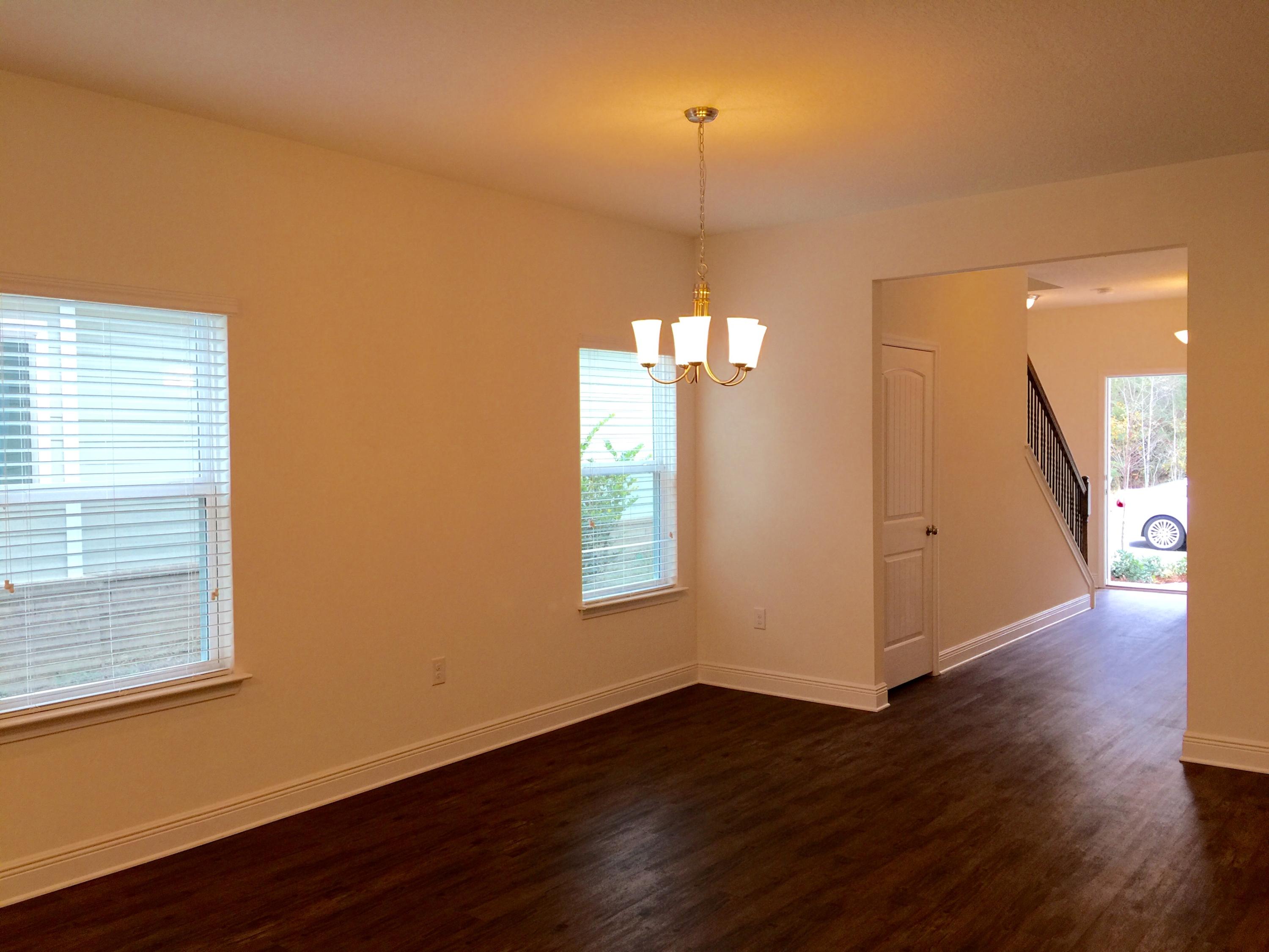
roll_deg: +0.2
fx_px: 1063
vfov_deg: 48.2
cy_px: 476
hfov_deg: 61.7
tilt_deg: -1.9
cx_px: 634
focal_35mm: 29
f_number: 2.2
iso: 32
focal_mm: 4.15
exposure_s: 1/30
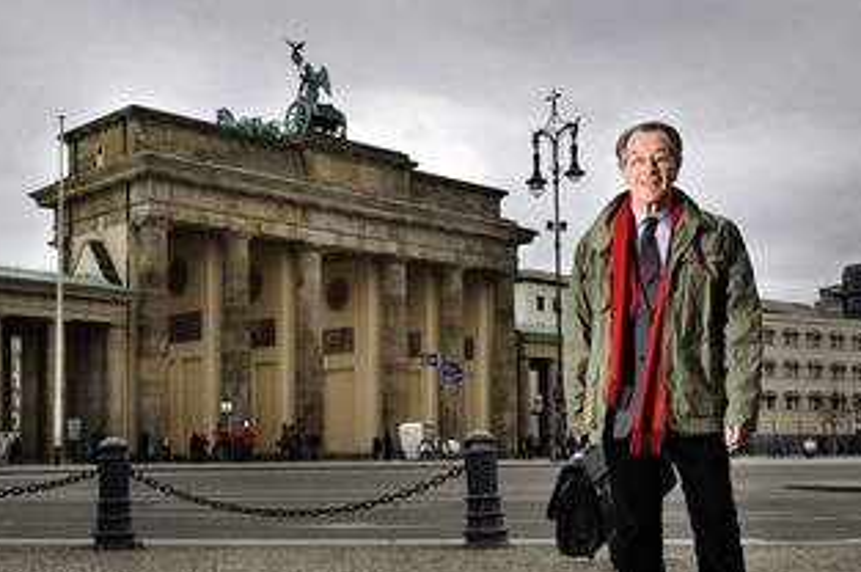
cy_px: 388
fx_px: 1171
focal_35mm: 49
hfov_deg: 40.2
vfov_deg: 27.3
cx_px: 356
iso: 250
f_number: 7.1
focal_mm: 34
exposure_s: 1/250
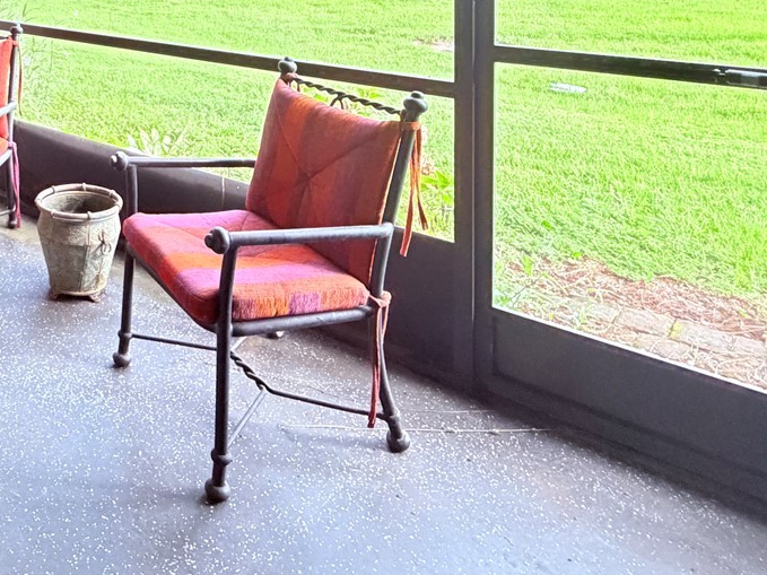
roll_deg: +0.5
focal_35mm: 33
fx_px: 731
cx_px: 64
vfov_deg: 36.7
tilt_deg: -1.4
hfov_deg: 48.9
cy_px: -47
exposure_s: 1/60
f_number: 2.2
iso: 640
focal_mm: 2.22
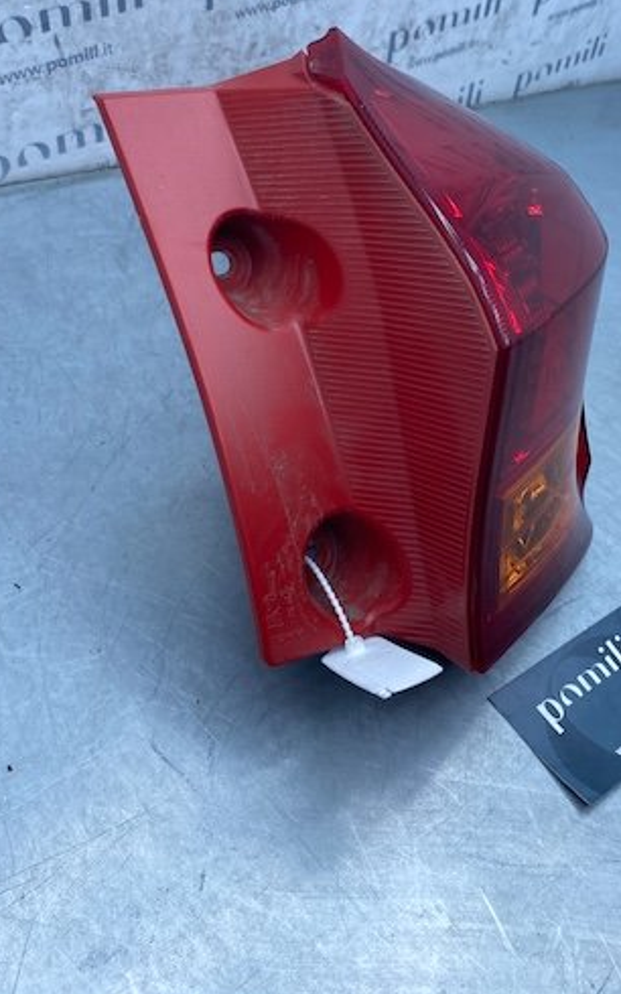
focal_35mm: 36
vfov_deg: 53.4
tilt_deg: -39.3
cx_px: 365
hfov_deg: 35.2
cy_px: 367
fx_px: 975
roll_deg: -17.8
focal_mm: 4.25
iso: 32
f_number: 1.8
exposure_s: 1/747
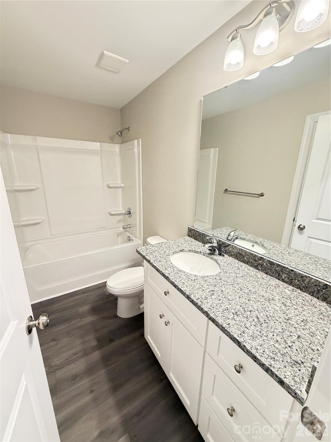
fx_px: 178
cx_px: 166
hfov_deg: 85.7
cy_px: 221
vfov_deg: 102.1
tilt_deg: -15.5
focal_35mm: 14
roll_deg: -1.3
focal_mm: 2.22
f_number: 2.2
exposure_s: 1/60
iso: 500
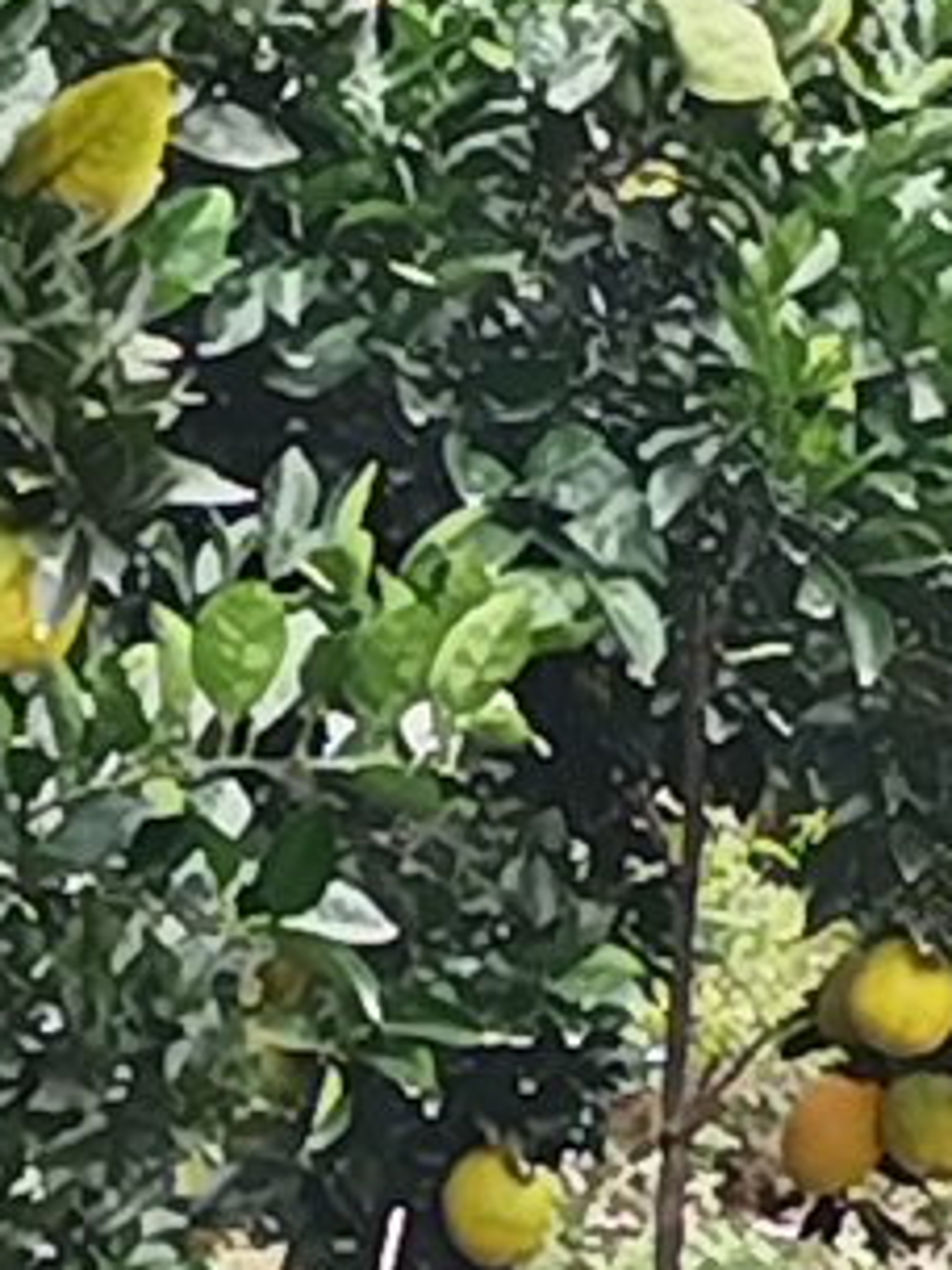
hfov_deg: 6.0
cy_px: 900
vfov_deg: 7.9
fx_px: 9131
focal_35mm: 249
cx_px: 17
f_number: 1.9
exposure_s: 1/100
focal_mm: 4.95
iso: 152
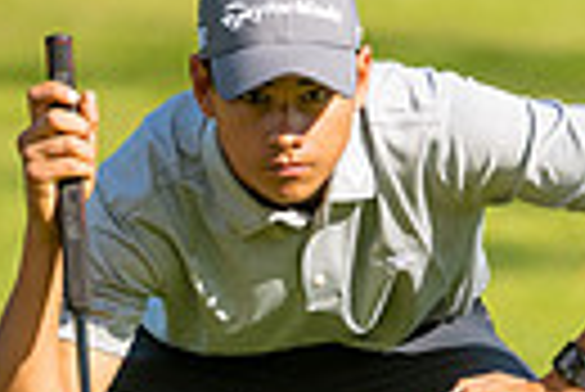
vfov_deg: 0.9
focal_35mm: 1555
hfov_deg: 1.3
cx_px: 396
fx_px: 25297
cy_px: 789
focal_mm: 300
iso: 200
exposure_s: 1/1250
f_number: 4
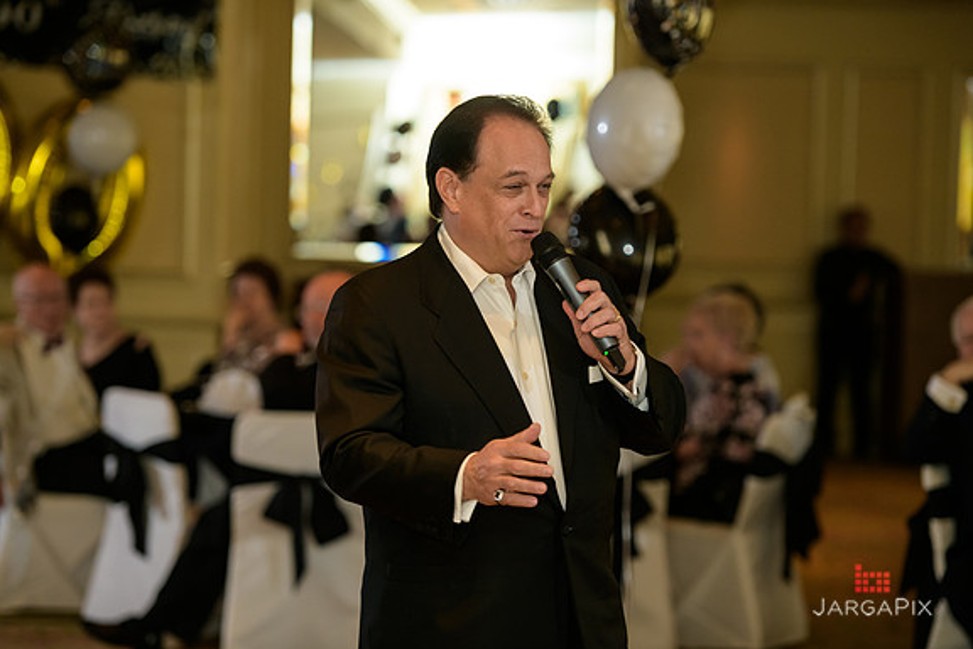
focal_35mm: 126
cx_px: 485
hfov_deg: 16.3
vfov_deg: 10.9
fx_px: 3405
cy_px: 325
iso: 1600
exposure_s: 1/125
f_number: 3.2
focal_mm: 125
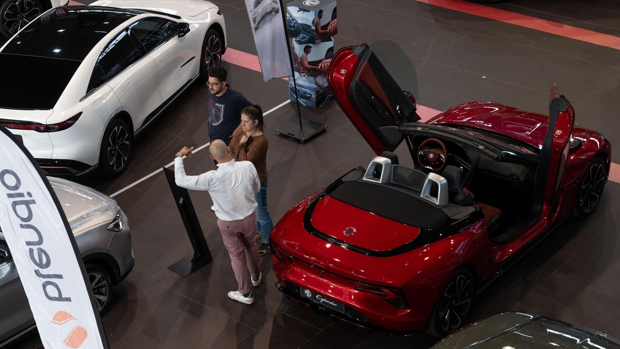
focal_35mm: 74
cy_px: 192
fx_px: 1217
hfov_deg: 28.6
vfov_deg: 16.3
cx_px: 311
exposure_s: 1/100
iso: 1000
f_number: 6.3
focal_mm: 70
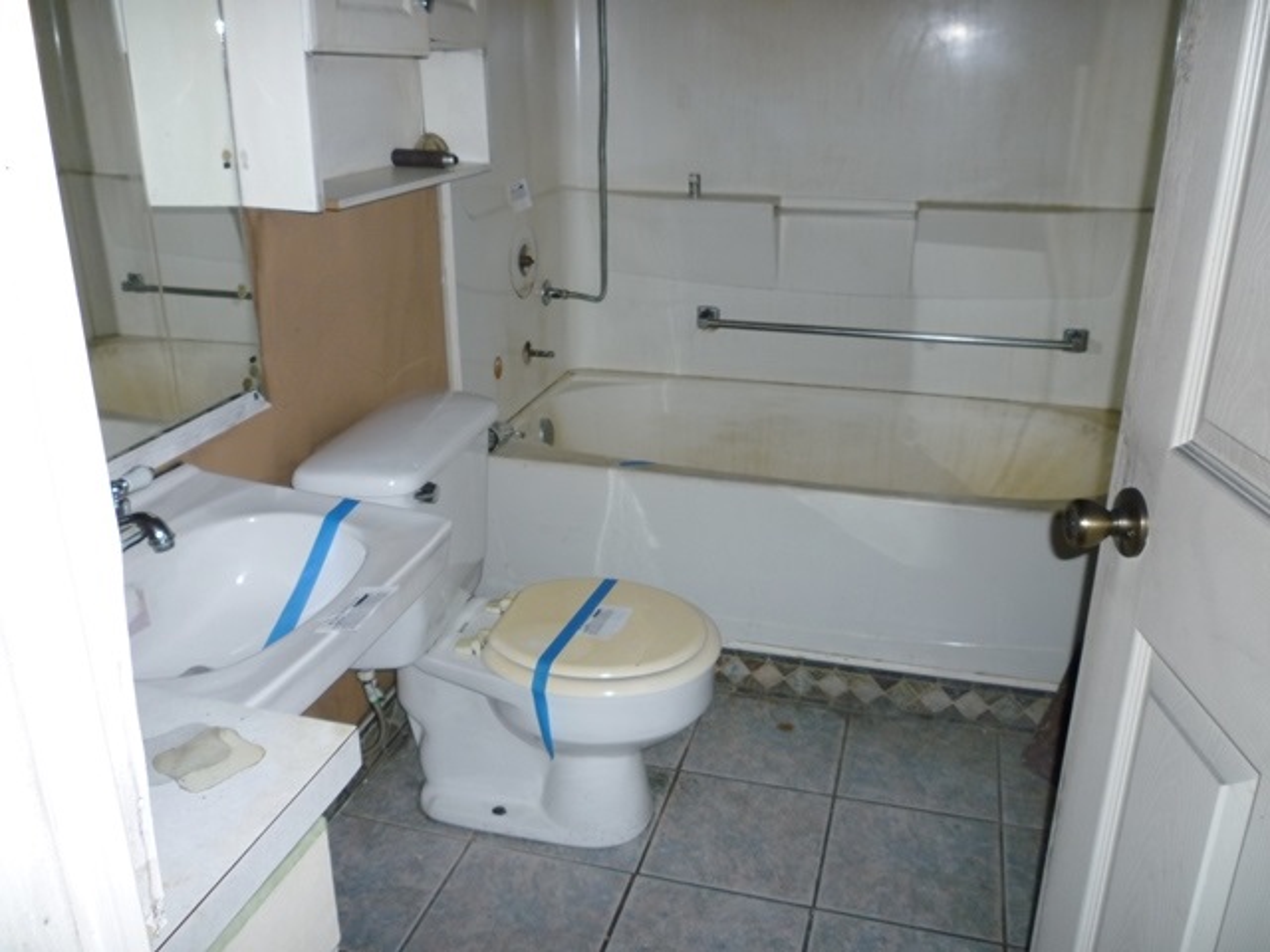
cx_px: 635
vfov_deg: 48.2
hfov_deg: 61.7
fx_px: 1064
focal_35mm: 29
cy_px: 476
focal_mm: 5.2
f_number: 3.3
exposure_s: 1/125
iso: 100
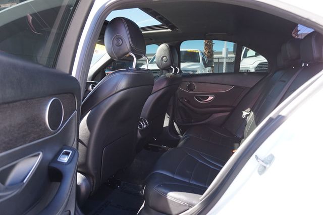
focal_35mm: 24
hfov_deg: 73.8
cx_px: 162
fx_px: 215
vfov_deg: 53.1
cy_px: 108
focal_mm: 16
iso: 160
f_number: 4
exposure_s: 1/60
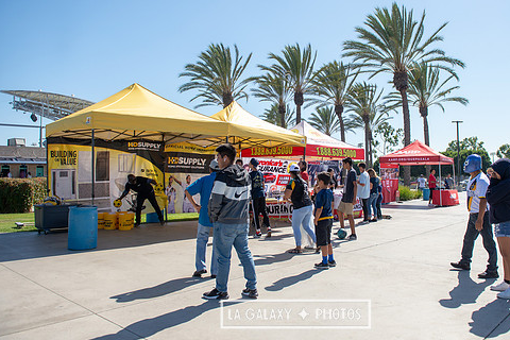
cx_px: 295
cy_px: 155
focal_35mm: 29
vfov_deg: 44.9
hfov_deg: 63.3
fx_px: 411
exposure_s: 1/2500
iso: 250
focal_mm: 24
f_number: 4
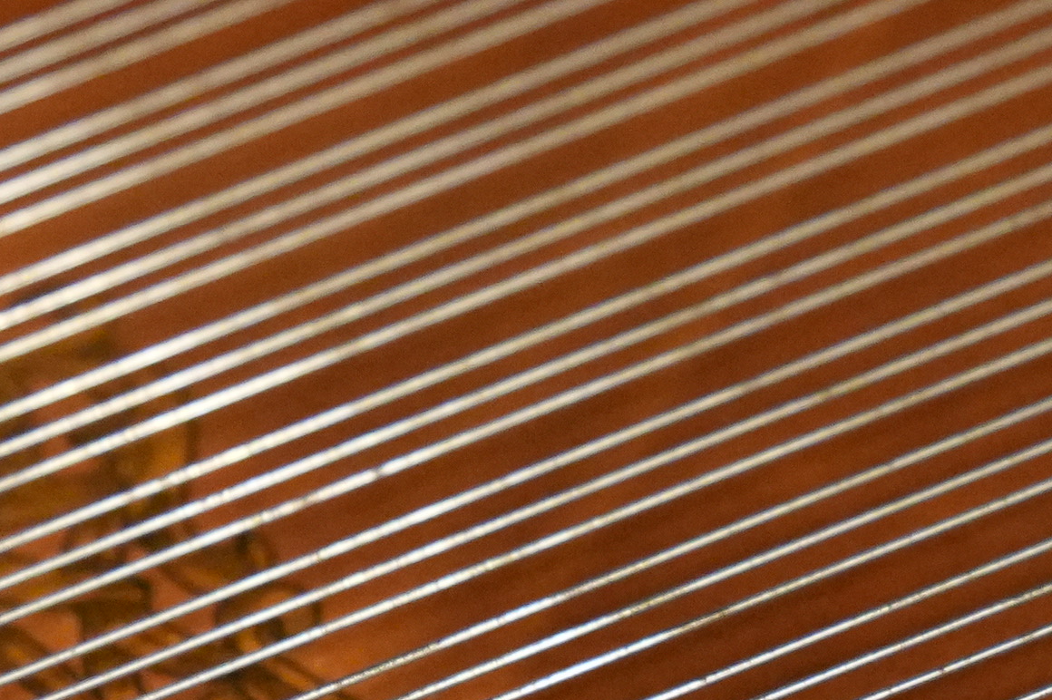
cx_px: 551
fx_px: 8116
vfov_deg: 4.9
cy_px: 685
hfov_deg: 7.4
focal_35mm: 278
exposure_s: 1/160
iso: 5000
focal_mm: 49
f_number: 2.8
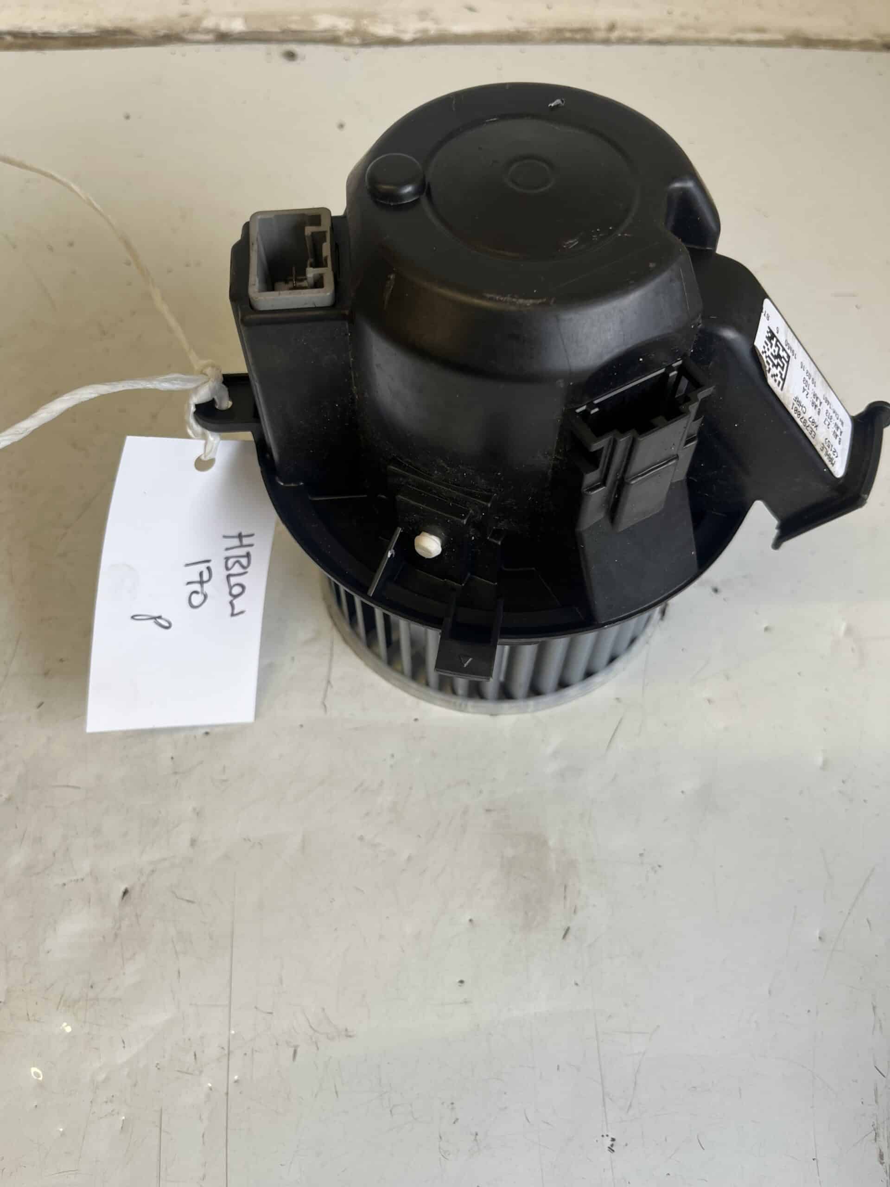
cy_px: 594
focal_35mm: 26
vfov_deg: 67.3
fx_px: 891
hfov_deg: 53.1
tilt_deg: -61.1
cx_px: 445
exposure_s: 1/100
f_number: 1.6
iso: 50
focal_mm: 5.1
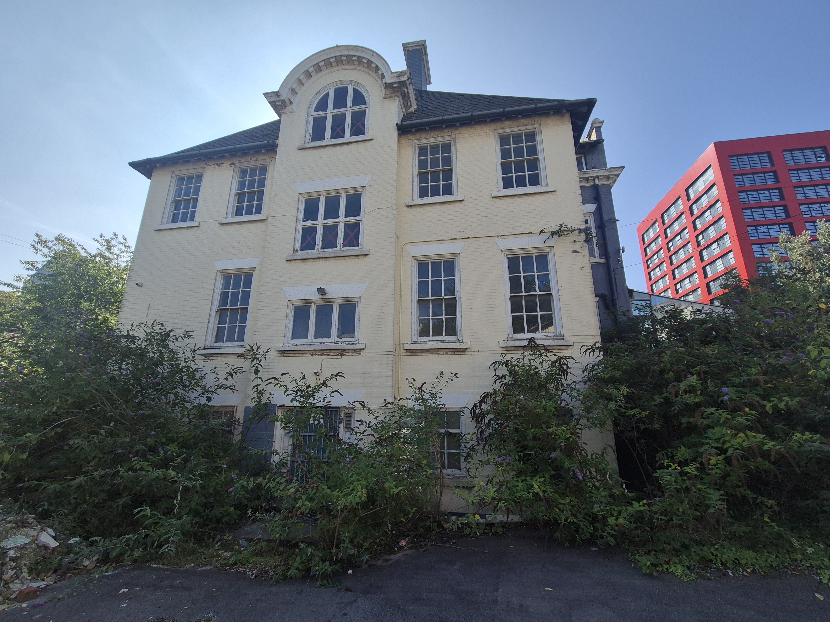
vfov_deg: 89.9
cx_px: 415
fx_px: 312
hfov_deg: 106.2
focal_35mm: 13
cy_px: 311
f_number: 2.2
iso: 50
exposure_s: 1/2048
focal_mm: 2.2
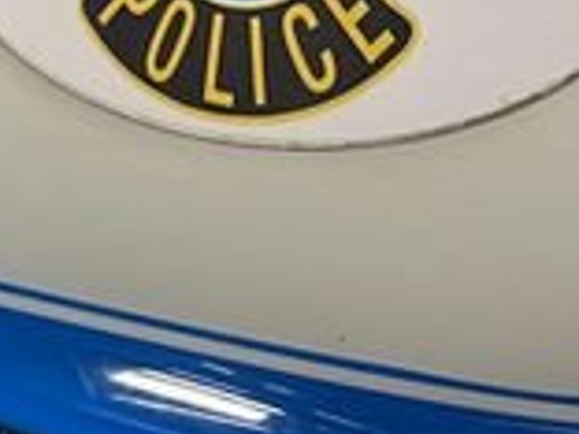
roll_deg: -0.6
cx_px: 315
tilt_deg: -5.6
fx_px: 1790
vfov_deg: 13.5
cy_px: -74
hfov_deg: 18.4
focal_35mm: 107
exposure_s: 1/50
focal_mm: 5.1
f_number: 1.6
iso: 64
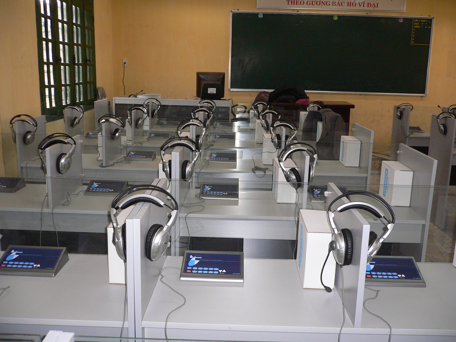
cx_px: 228
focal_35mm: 35
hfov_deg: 52.6
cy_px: 171
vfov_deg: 40.7
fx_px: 461
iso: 200
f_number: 2.8
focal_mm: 5.8
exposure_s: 1/60
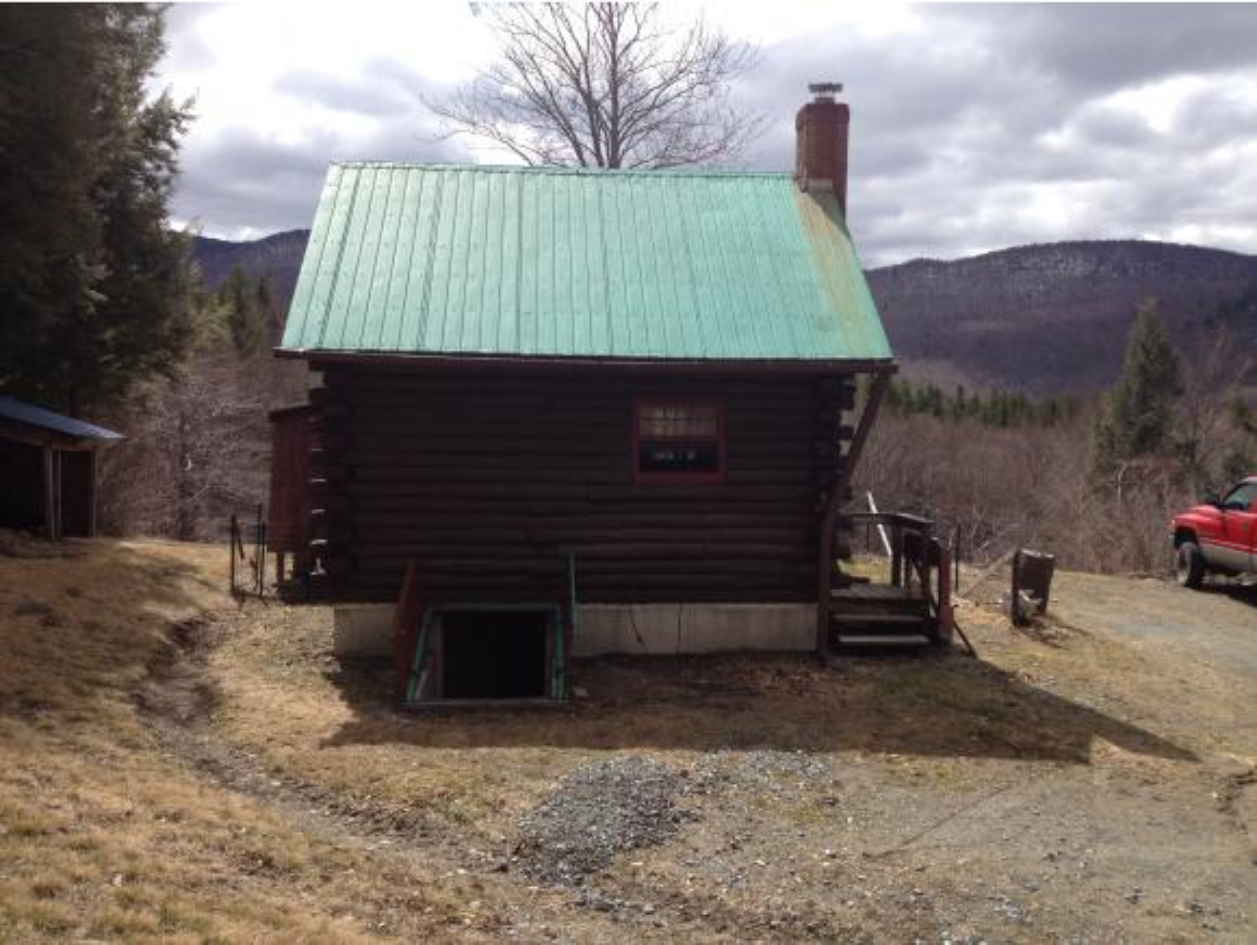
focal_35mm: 35
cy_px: 472
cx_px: 628
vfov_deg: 40.8
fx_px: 1272
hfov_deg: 52.6
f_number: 2.4
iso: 50
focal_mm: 4.28
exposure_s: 1/1672
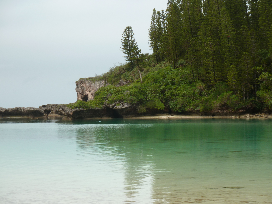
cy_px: 102
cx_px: 136
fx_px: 935
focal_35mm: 119
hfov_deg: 16.6
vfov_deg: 12.5
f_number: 4.4
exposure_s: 1/60
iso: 80
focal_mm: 19.5
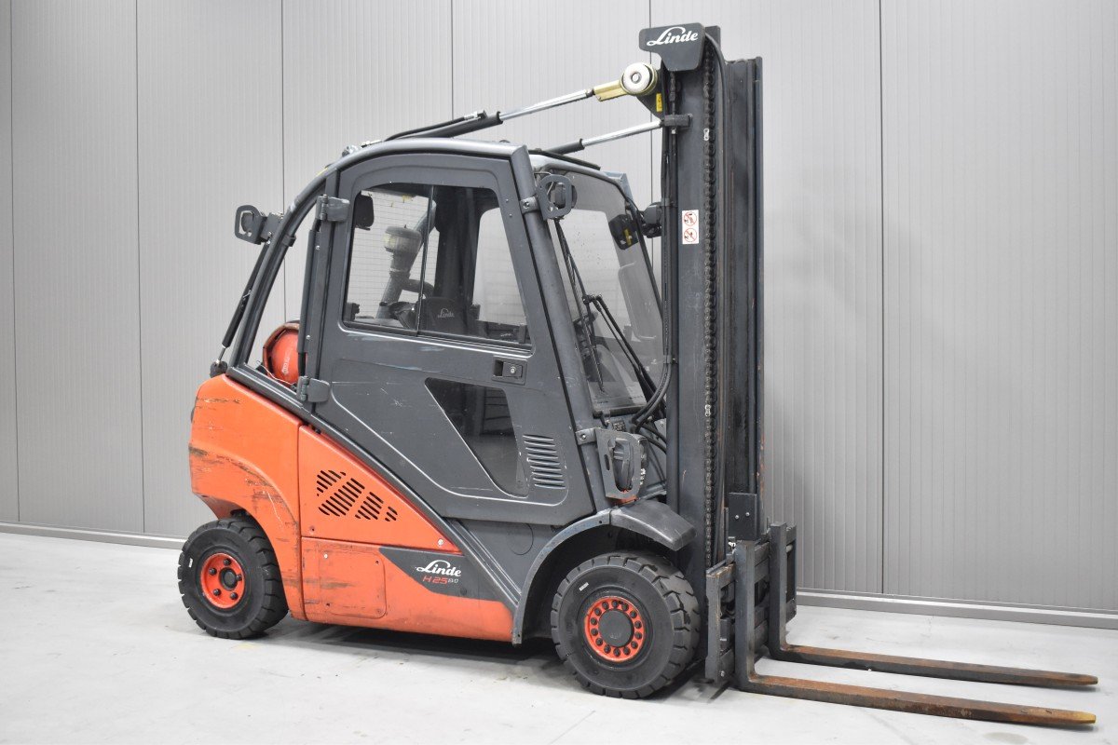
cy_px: 372
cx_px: 559
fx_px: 1118
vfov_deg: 36.9
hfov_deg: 53.1
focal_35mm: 36
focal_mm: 24
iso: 1600
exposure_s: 1/30
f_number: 4
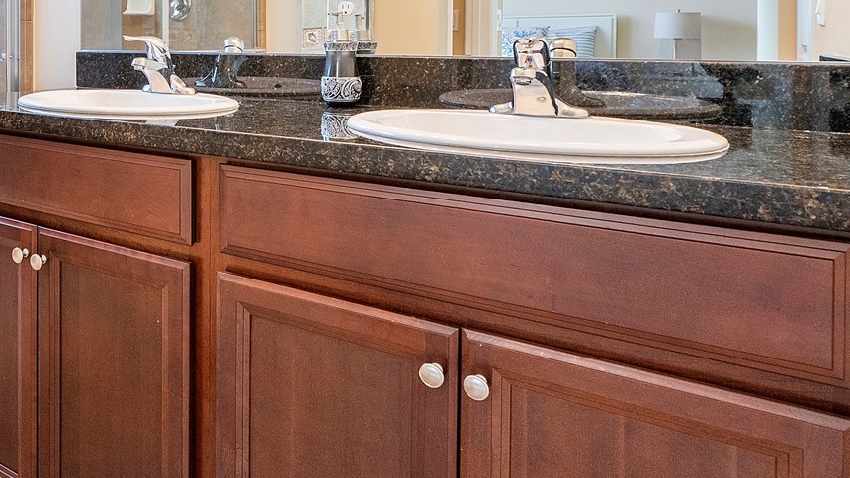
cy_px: 40
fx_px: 699
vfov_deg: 35.4
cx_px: 129
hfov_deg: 56.4
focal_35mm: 31
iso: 800
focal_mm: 10
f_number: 8
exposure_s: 1/20
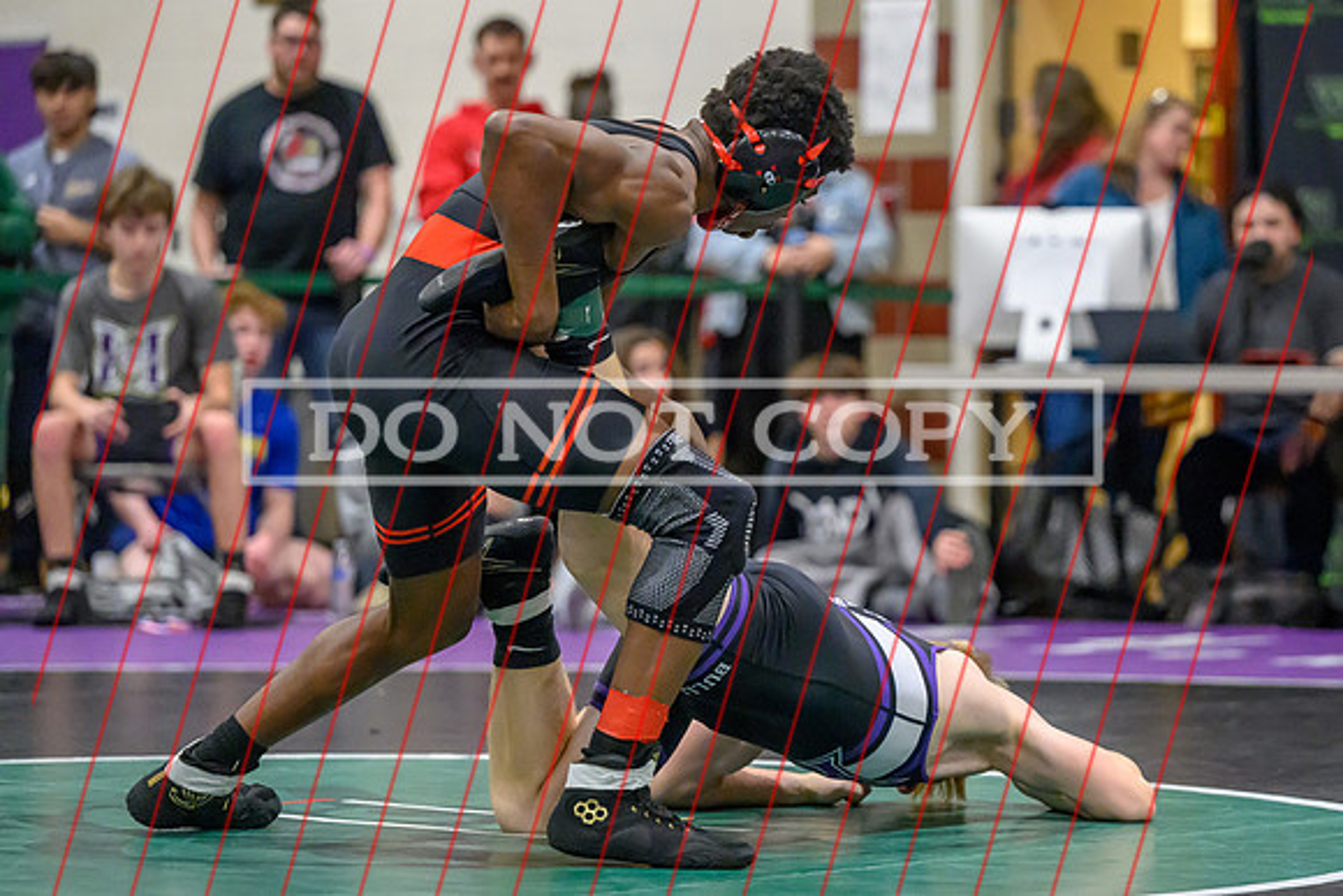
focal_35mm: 154
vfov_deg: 8.9
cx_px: 829
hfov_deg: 13.3
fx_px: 5756
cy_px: 396
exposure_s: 1/800
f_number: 2.8
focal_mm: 125
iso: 11400
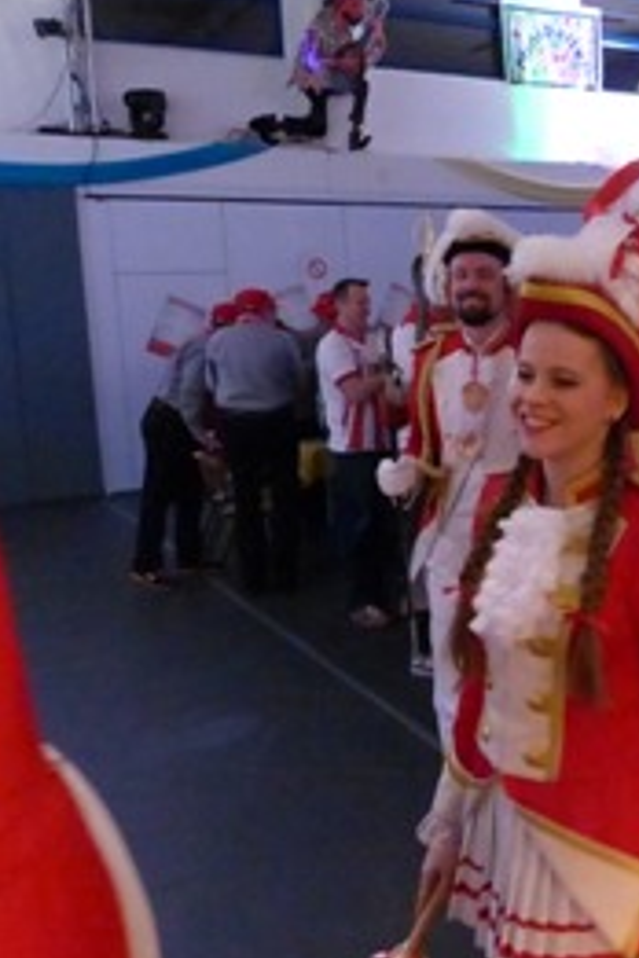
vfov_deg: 49.6
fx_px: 1038
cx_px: 595
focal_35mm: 39
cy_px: 470
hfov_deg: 32.2
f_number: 2.8
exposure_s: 1/60
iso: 2000
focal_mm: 4.5
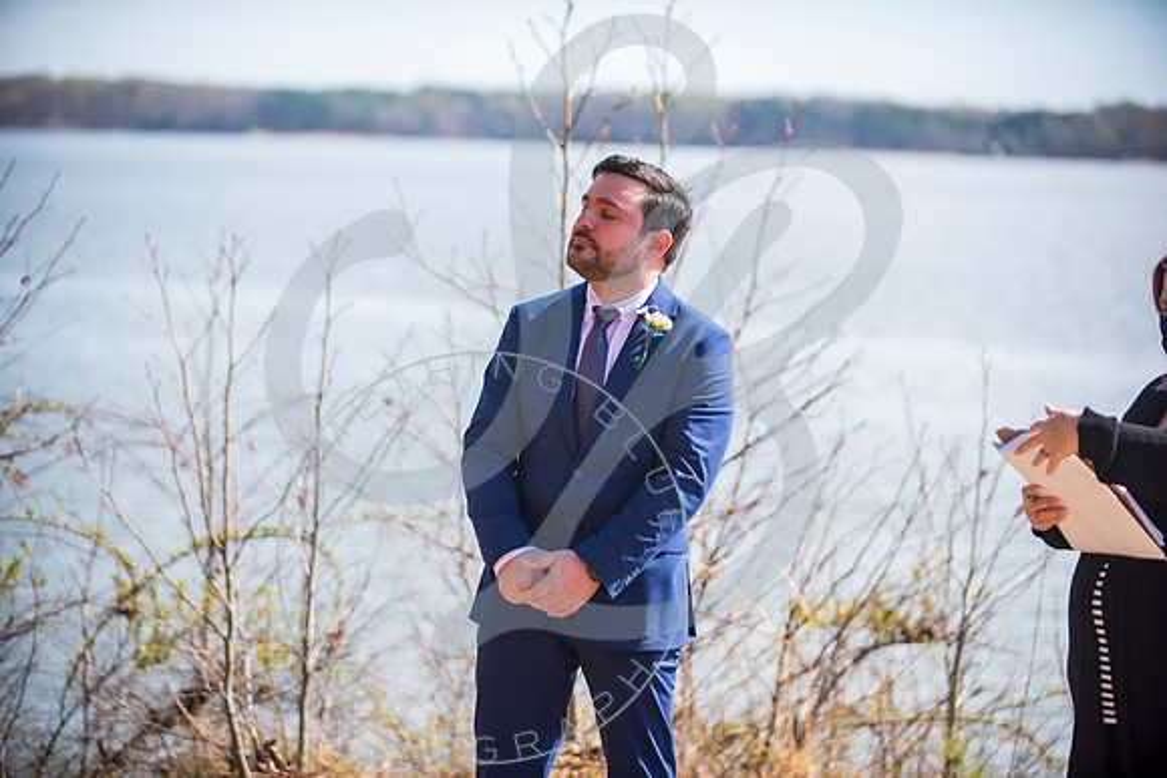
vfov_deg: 12.5
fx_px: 3567
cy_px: 389
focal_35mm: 110
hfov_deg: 18.6
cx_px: 584
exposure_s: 1/640
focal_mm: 110
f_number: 2.8
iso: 100
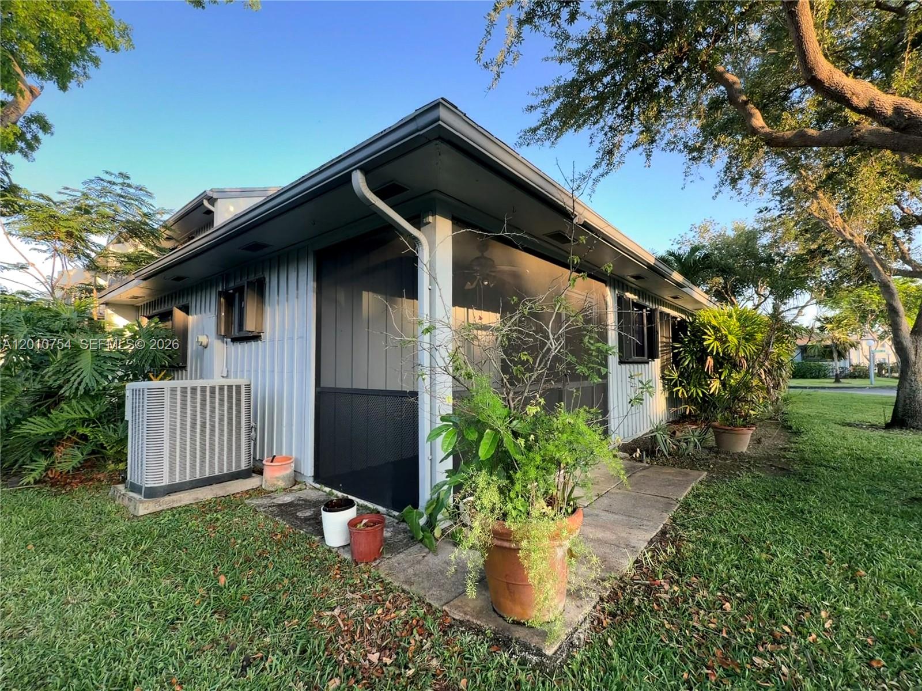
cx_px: 461
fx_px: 373
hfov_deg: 102.1
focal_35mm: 14
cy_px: 346
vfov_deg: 85.7
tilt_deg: +1.7
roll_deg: +0.0
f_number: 2.2
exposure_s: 1/554
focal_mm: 2.22
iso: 16
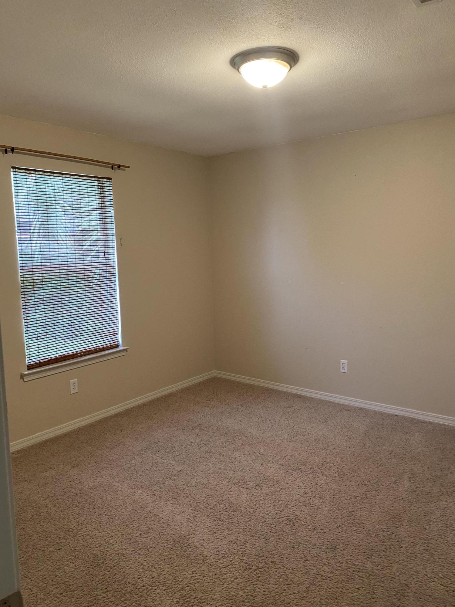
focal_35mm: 26
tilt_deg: -5.6
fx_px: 456
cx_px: 228
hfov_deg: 53.1
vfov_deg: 67.3
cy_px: 304
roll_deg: +0.6
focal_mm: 4.25
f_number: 1.8
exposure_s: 1/60
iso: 250
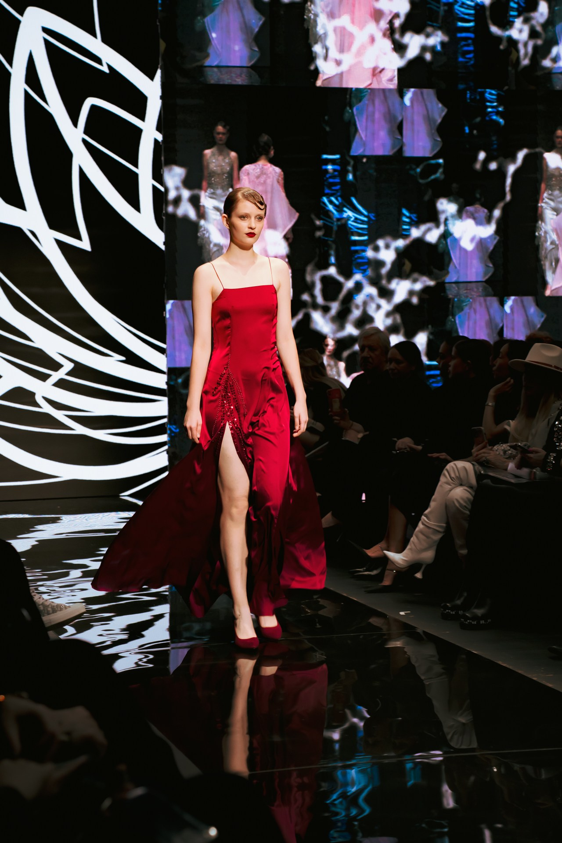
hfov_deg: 18.2
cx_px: 281
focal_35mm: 75
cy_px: 422
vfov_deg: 27.0
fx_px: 1756
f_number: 5
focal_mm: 75
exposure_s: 1/125
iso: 2000
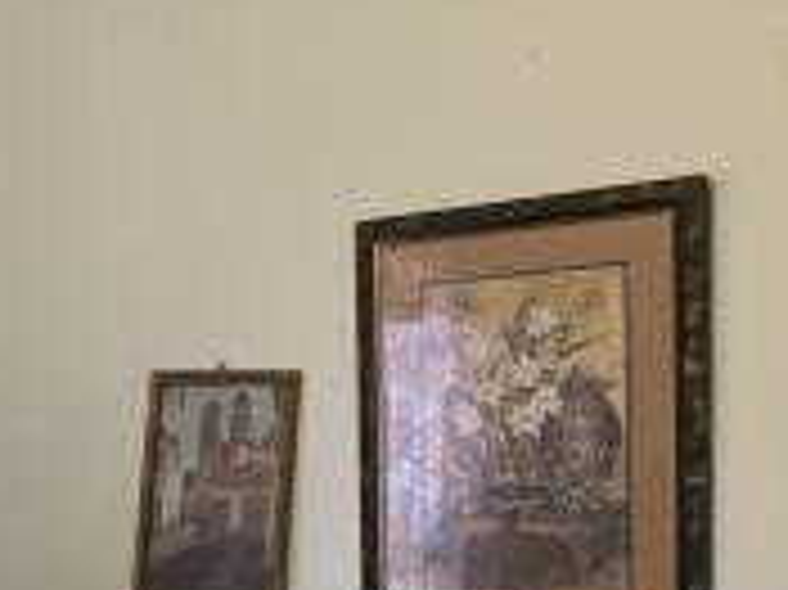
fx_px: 2161
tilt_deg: -2.5
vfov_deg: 15.2
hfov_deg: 18.4
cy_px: 622
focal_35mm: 95
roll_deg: -0.5
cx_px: -387
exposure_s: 1/60
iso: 200
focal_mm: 4.25
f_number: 1.8
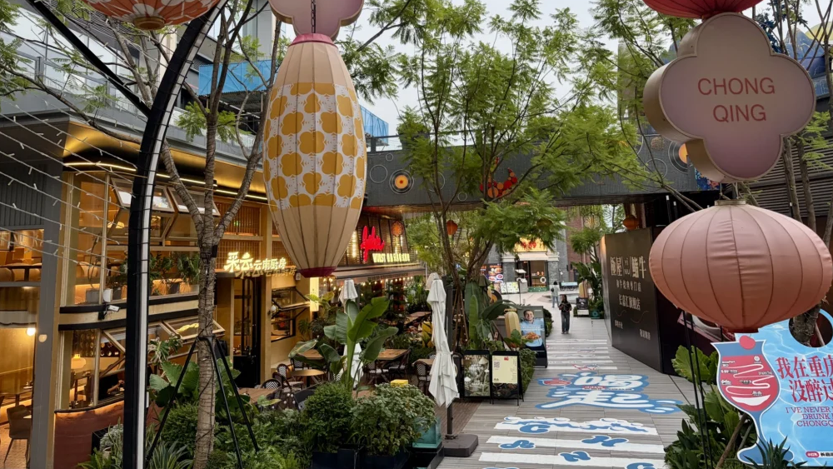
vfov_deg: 39.8
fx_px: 641
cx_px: 424
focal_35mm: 29
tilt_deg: +9.9
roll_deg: +1.7
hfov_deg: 66.0
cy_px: 161
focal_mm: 5.96
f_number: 1.6
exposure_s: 1/100
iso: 160
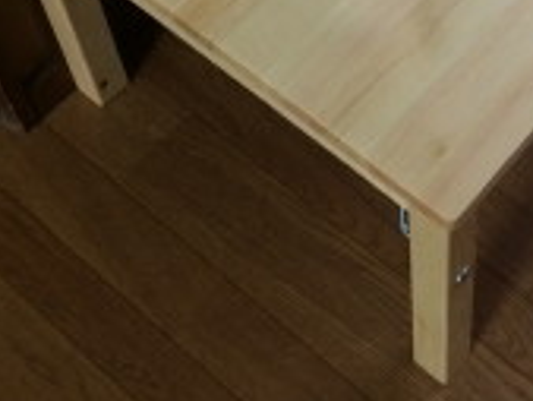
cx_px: 483
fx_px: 1233
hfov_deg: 23.7
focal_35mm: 80
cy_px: -92
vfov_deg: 17.5
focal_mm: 4.12
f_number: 2.2
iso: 160
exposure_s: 1/30
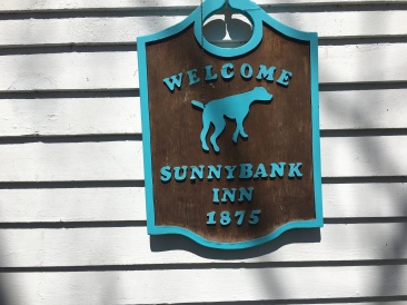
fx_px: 341
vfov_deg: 48.2
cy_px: 152
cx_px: 204
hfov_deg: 61.7
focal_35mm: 29
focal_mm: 4.15
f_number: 2.2
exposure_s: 1/2653
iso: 25
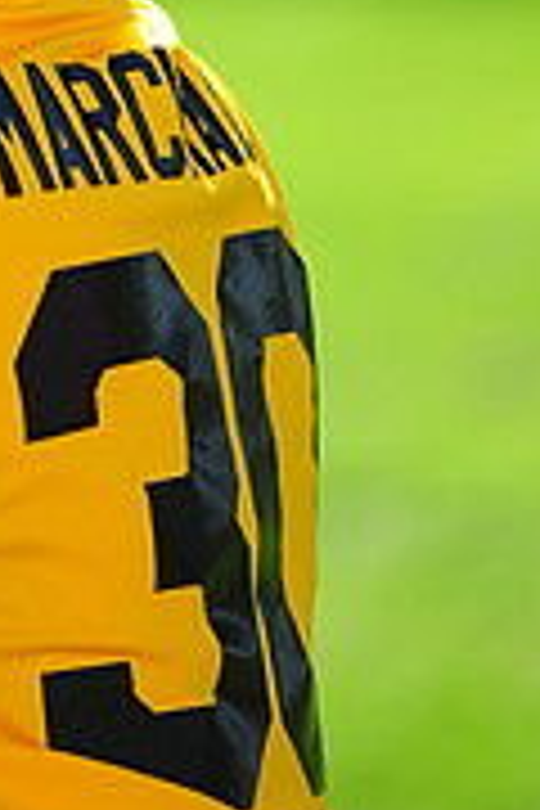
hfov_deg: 2.1
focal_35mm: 644
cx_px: -202
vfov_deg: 3.2
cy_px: -346
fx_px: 14489
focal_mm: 200
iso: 200
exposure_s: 1/640
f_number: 4.5
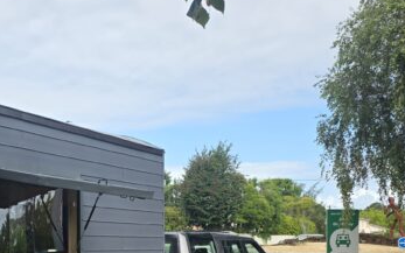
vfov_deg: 23.2
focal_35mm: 54
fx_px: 596
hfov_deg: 35.7
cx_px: 54
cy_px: 244
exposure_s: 1/2410
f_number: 1.7
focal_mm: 6.25
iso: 80
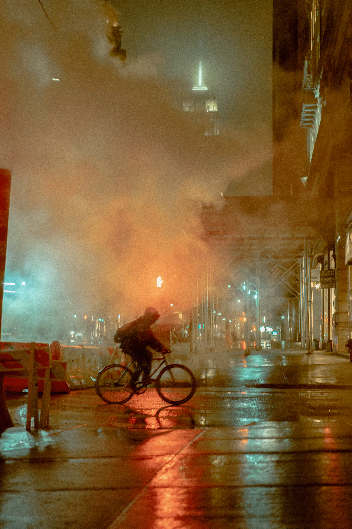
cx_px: 176
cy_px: 264
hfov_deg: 24.2
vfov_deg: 35.6
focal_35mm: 56
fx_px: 821
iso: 800
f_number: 2
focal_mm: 55
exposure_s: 1/100
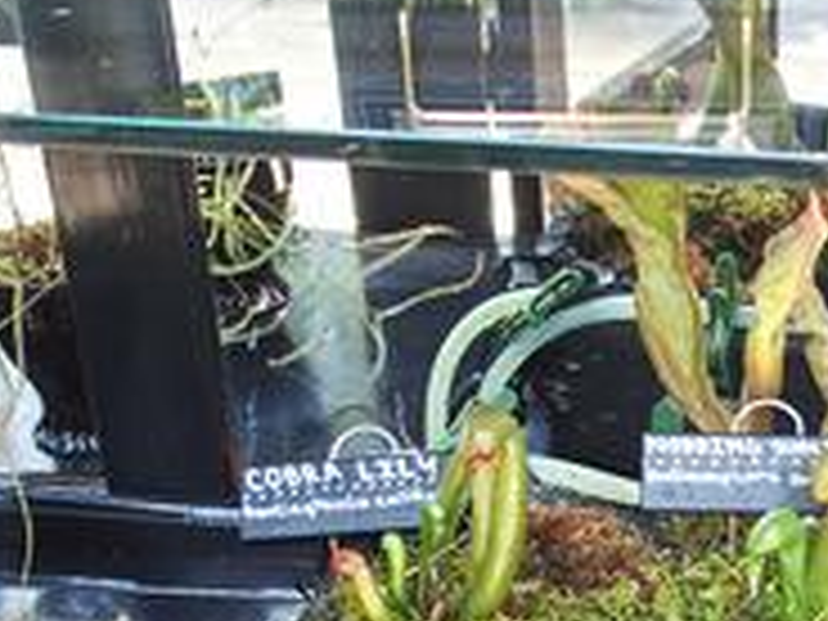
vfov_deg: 18.9
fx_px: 1818
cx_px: 724
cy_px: 603
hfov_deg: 25.0
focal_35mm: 76
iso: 200
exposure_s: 1/60
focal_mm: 7.4
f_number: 2.8
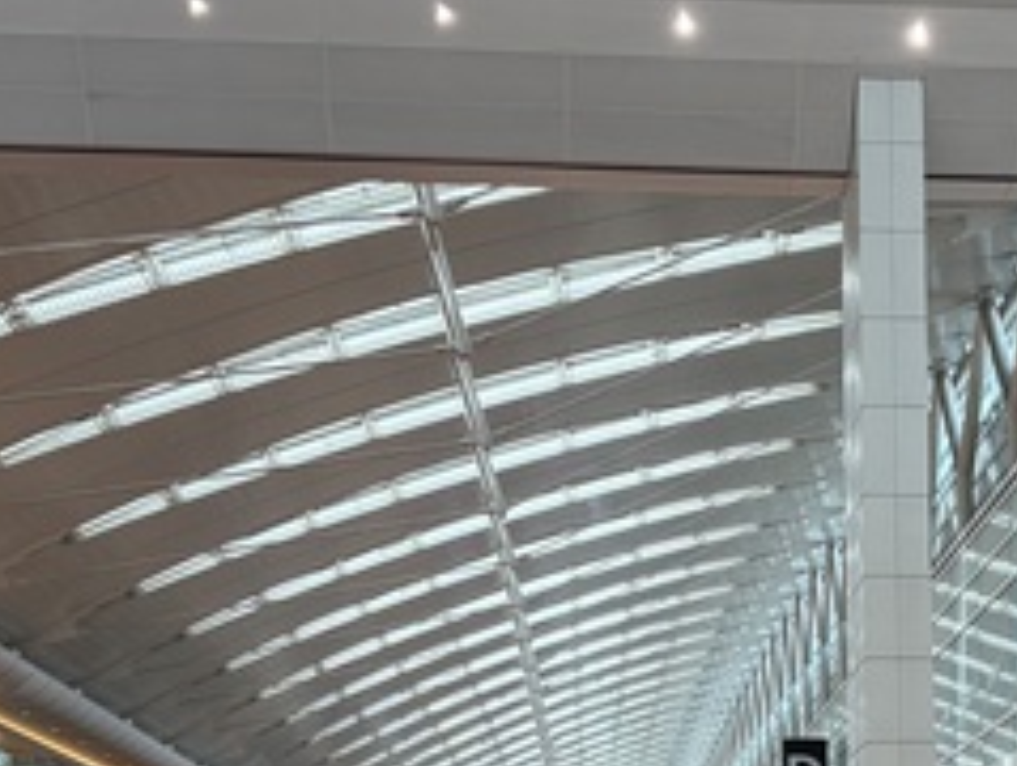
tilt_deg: +11.2
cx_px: 851
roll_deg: +1.3
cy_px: 538
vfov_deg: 19.3
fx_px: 2236
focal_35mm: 76
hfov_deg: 25.1
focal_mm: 5.96
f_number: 1.6
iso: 40
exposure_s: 1/100
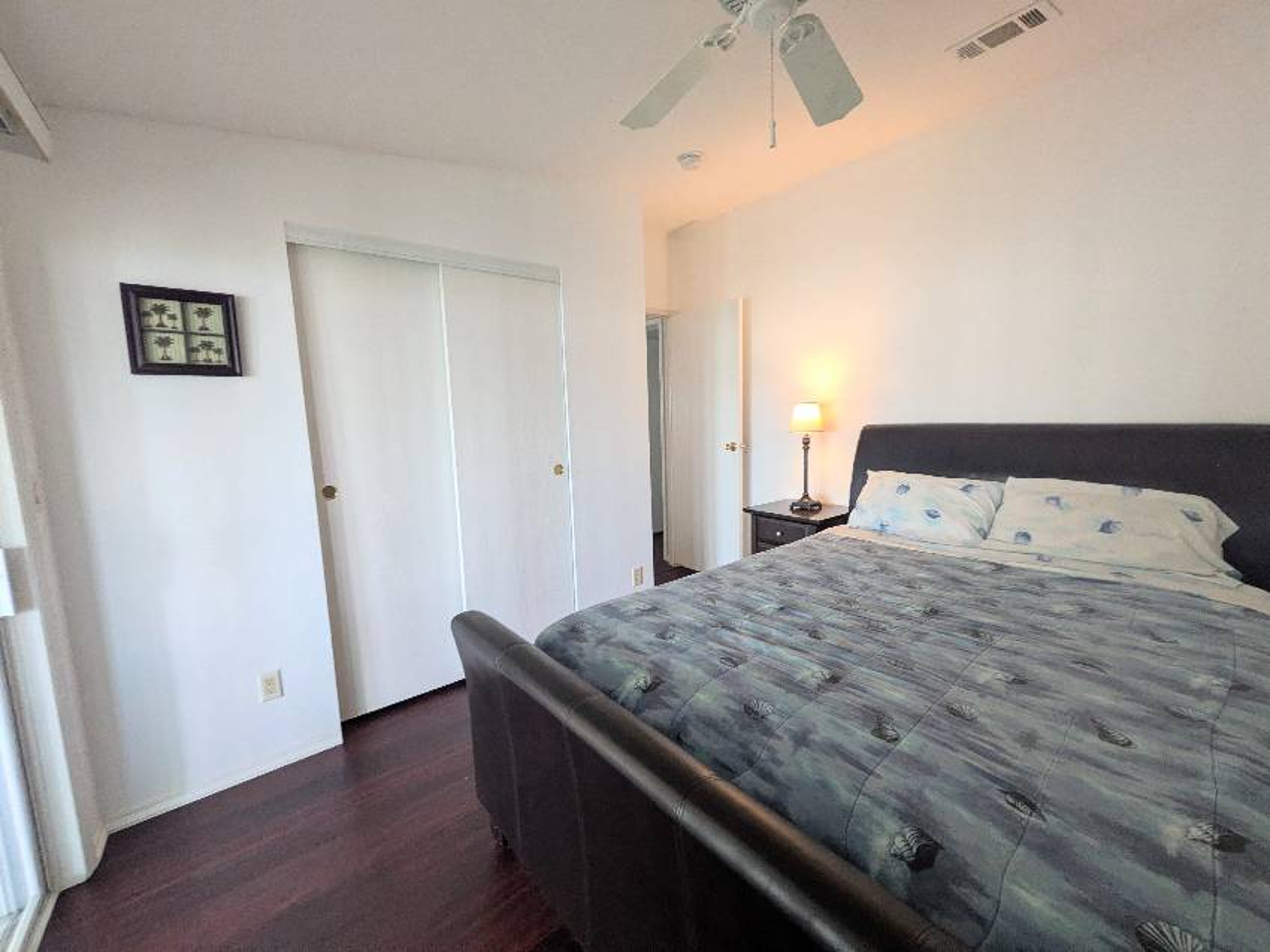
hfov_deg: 102.1
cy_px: 476
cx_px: 635
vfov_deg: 85.6
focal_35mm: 14
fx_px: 513
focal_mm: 1.83
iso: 168
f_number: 2.2
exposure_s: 1/60
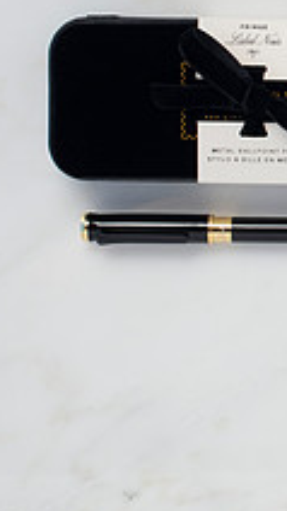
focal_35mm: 145
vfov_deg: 14.7
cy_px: 105
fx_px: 1965
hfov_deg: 8.2
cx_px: 456
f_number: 11
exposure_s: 1/80
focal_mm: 50
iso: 250
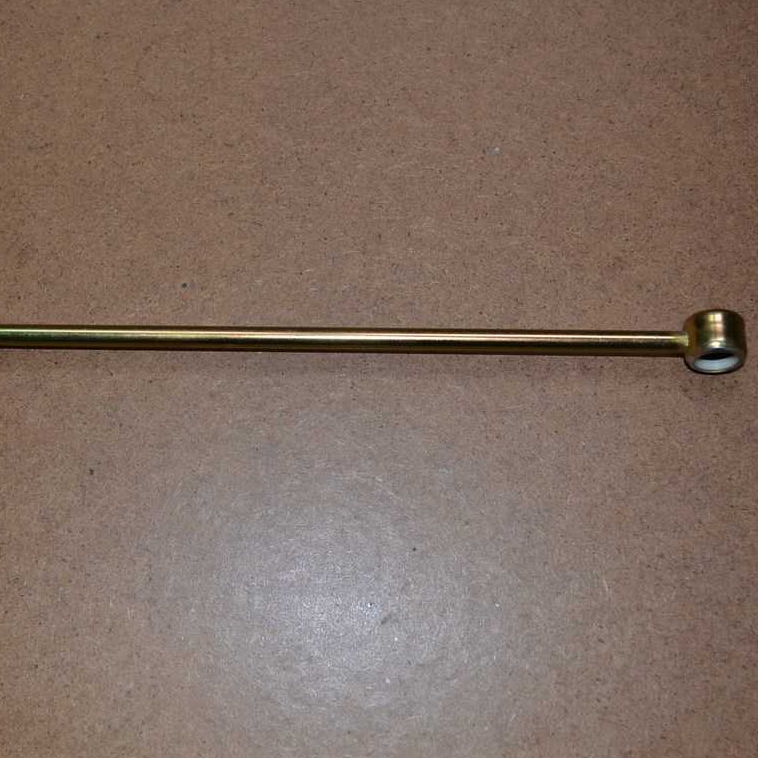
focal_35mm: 62
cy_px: 379
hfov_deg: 27.6
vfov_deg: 27.7
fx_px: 1536
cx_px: 262
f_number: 4.8
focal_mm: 32
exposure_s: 1/60
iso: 720
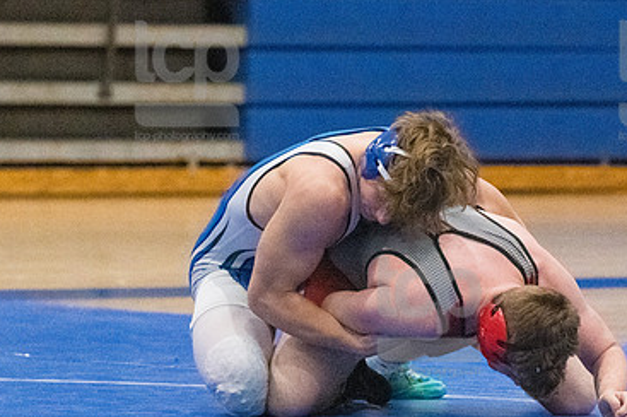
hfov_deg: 4.7
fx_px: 7622
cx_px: 429
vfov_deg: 3.1
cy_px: 316
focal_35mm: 438
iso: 10000
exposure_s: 1/1600
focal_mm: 185
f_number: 4.5
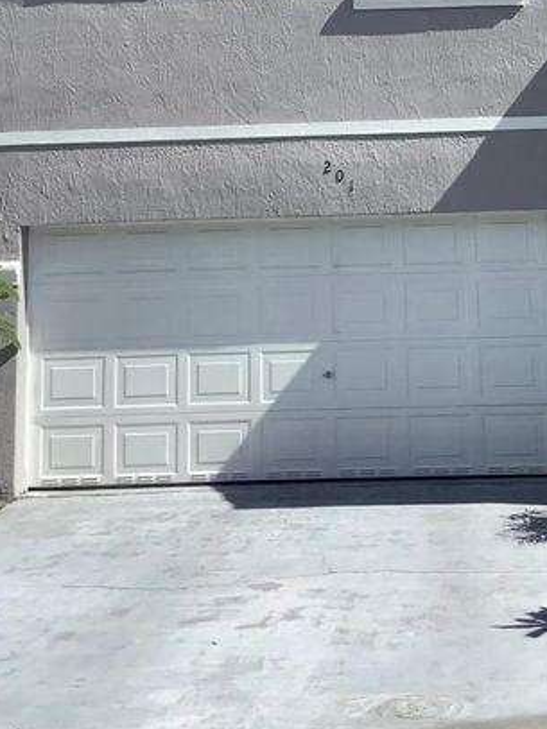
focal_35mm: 65
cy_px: 94
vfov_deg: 28.8
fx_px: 1370
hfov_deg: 22.4
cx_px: 395
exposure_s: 1/1631
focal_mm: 3.3
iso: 25
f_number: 2.4
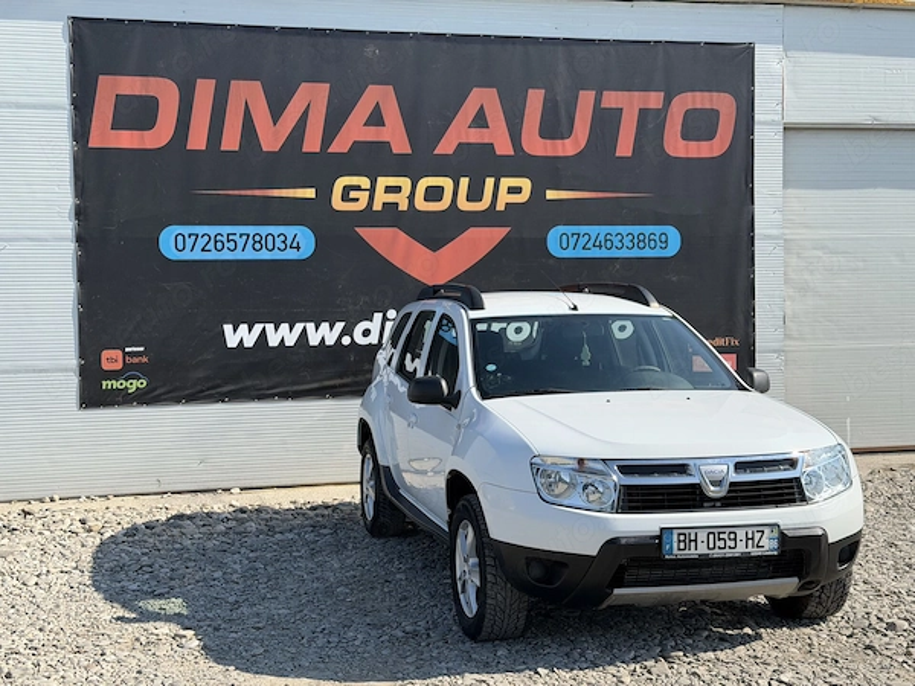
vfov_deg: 30.3
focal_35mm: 48
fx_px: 1269
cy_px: 343
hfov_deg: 39.7
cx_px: 458
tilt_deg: -1.0
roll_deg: +1.1
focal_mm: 6.76
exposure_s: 1/3891
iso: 80
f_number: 1.78
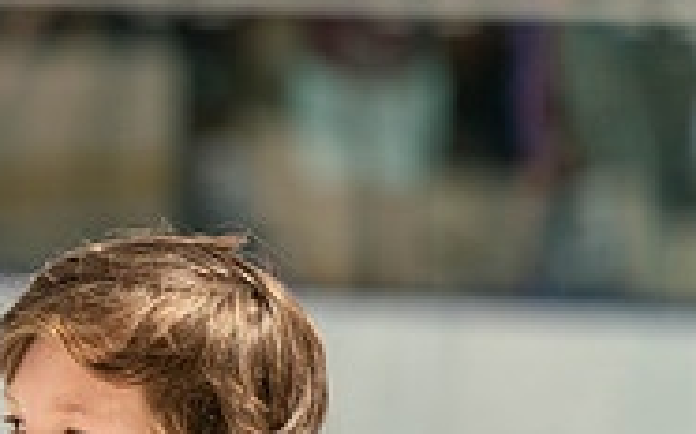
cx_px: -326
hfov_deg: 4.4
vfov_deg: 2.7
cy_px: 458
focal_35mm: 477
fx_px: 9042
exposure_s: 1/2500
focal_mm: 150
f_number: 3.5
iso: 1600
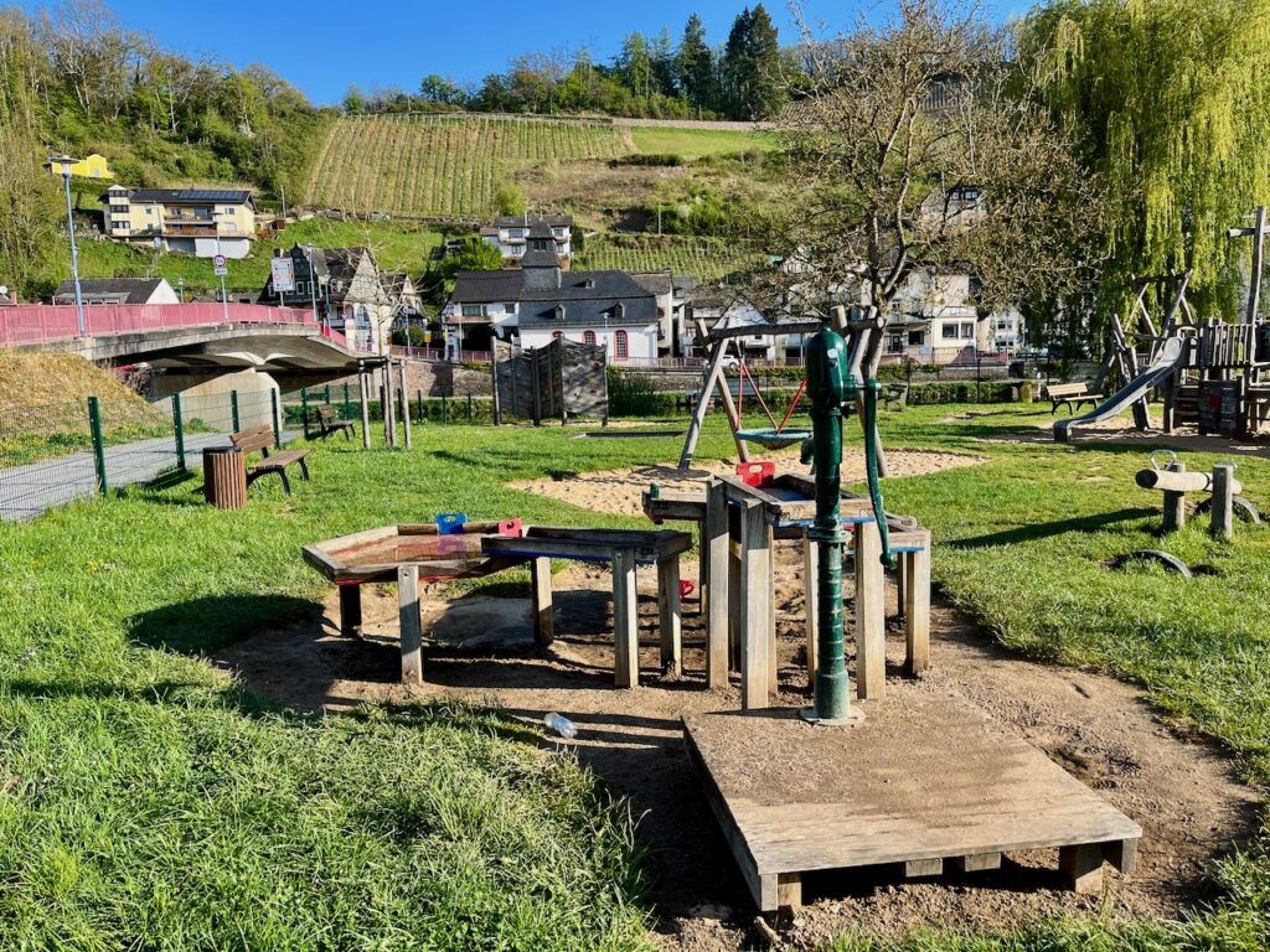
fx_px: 954
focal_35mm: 26
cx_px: 635
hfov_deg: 67.3
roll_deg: +2.0
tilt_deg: -7.0
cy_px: 476
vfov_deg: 53.1
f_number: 1.6
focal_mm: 5.1
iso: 50
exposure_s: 1/1355
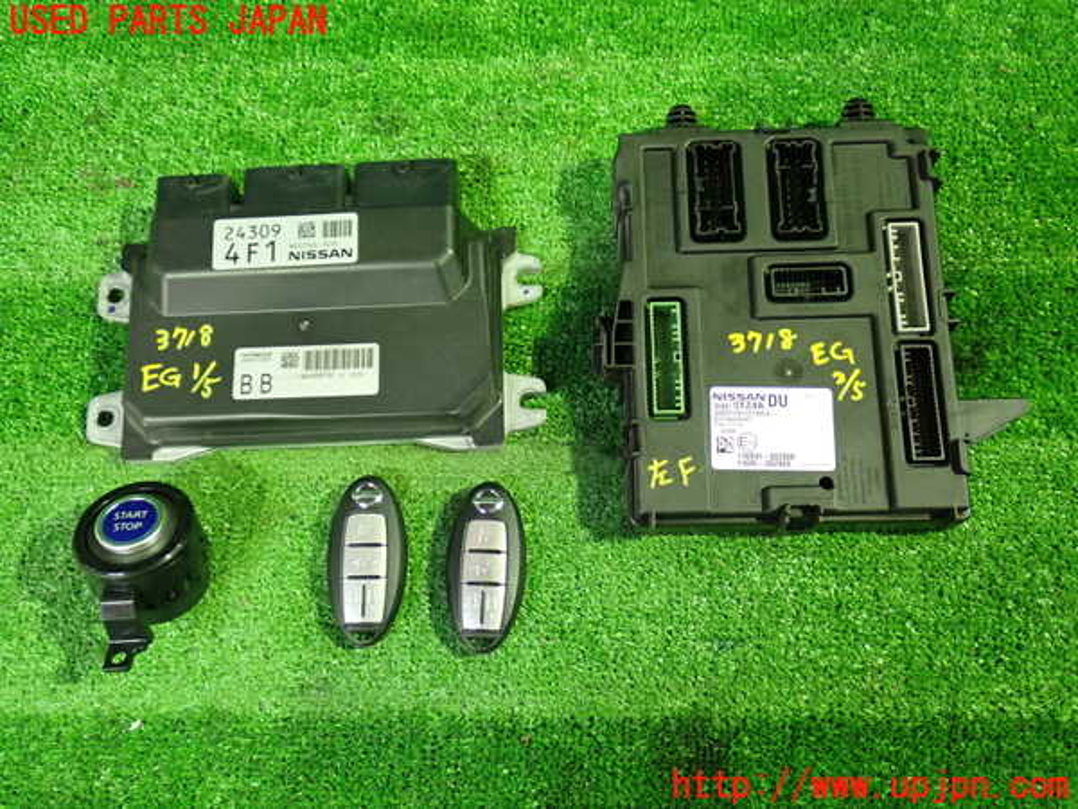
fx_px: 1121
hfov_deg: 51.4
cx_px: 539
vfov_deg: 39.7
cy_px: 404
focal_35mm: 36
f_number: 2.5
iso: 800
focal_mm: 6.37
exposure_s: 1/25
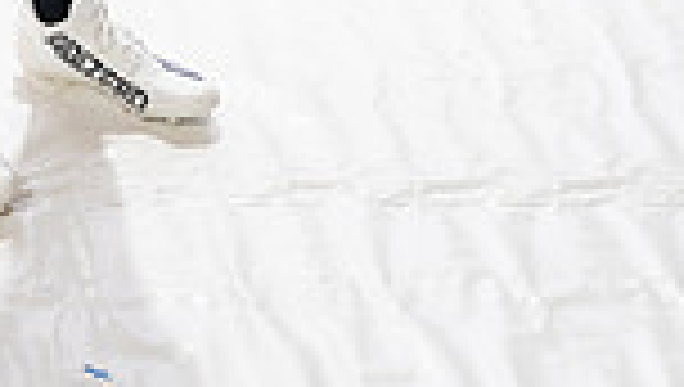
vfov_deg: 8.5
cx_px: 40
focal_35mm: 130
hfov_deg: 16.2
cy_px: -562
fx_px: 2361
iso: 400
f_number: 4
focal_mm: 42
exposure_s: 1/250
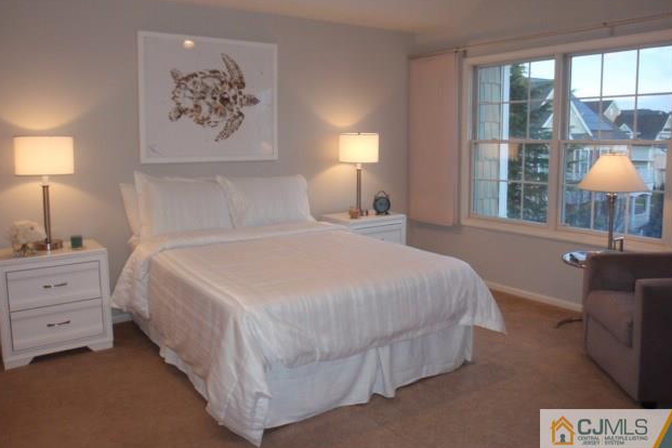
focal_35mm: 30
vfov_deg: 43.5
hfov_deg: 61.9
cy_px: 192
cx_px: 332
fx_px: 560
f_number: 3.2
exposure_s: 1/30
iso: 100
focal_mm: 5
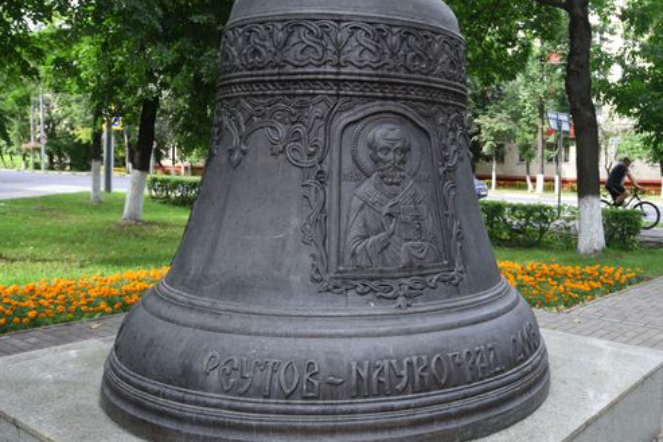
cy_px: 179
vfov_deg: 38.8
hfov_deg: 54.8
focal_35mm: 34
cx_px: 432
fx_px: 626
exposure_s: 1/160
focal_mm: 24
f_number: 7.1
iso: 500
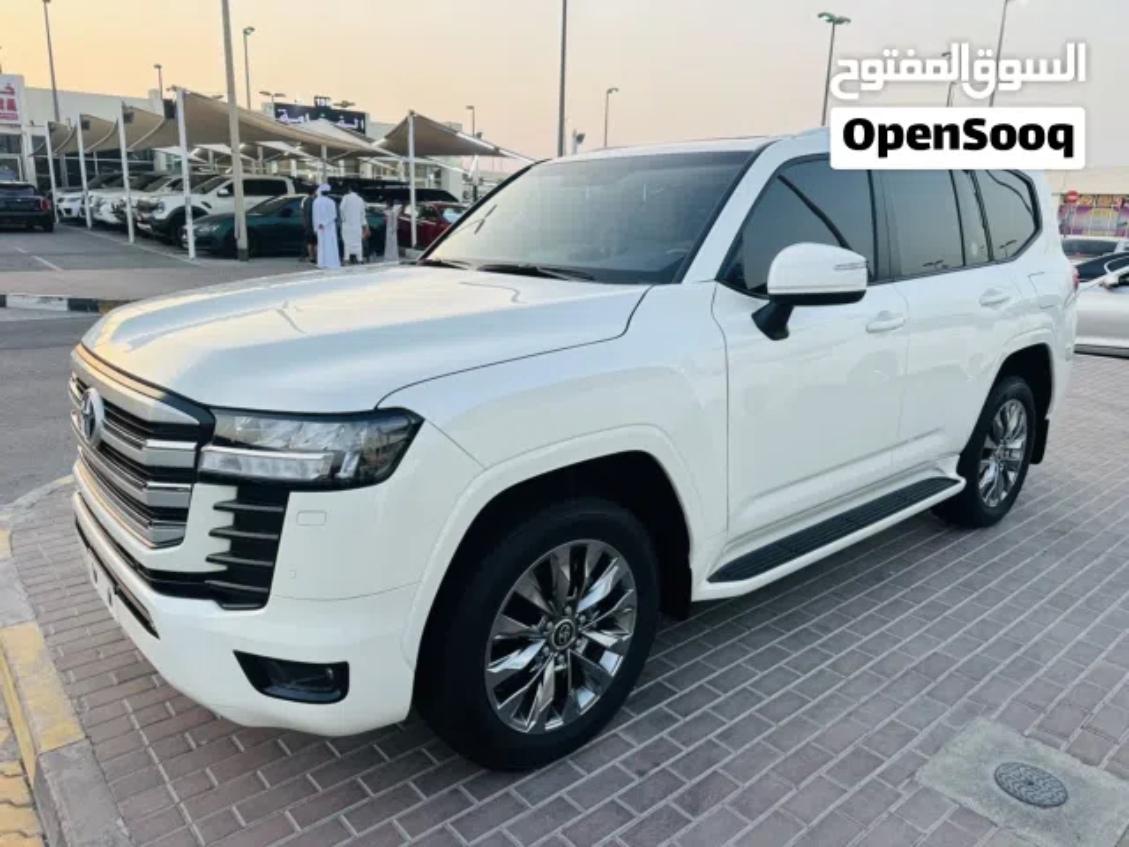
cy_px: 424
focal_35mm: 24
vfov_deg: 56.8
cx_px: 564
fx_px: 783
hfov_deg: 71.6
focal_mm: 6.86
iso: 64
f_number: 1.78
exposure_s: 1/146
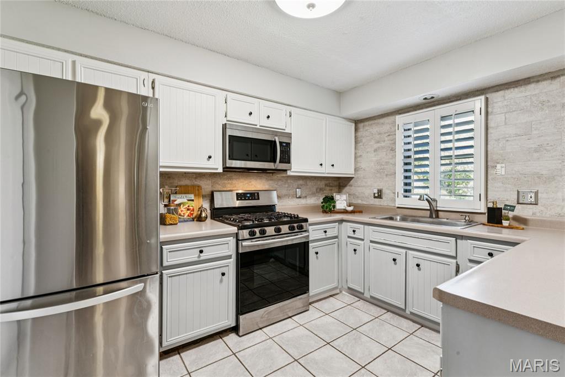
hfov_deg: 96.4
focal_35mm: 16
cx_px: 282
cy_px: 188
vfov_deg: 73.4
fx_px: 253
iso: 200
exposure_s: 1
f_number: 13
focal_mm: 16.1
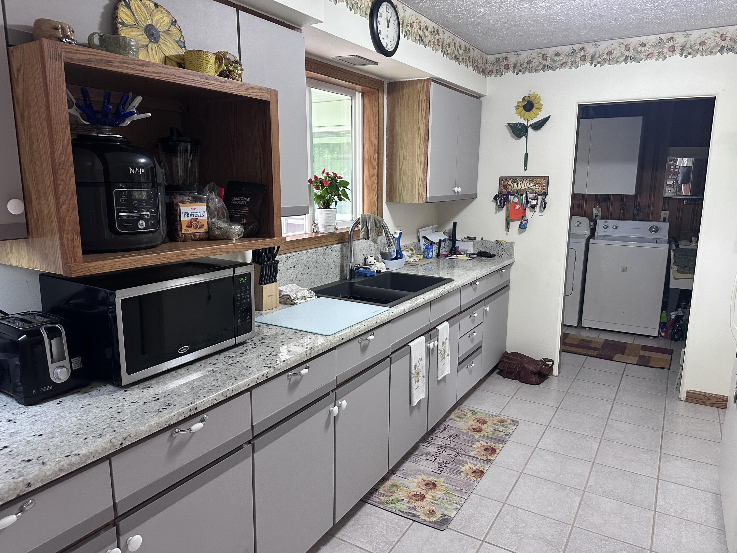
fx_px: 511
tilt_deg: -10.9
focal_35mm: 24
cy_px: 276
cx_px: 368
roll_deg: -0.1
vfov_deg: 56.8
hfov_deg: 71.6
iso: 250
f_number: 1.78
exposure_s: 1/60
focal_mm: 6.86
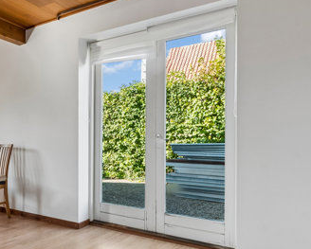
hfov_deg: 50.1
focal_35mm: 32
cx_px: 37
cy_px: 147
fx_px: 295
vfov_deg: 45.6
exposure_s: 1/15
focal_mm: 14
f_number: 9
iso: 250
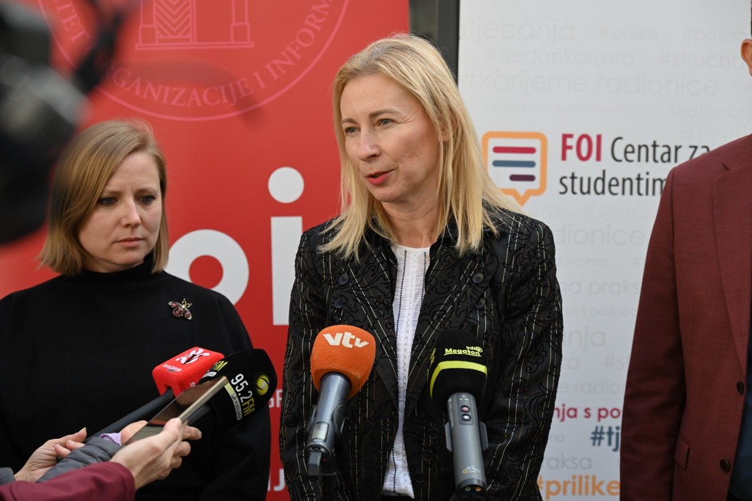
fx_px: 1880
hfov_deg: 22.6
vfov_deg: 15.2
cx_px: 376
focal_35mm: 90
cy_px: 250
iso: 250
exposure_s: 1/250
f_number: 6.3
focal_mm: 90
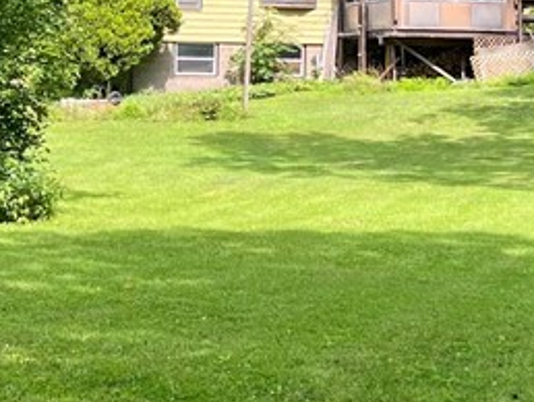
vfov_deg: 13.9
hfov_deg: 19.0
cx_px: 199
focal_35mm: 103
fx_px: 1590
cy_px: -90
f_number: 1.6
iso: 50
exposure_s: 1/742
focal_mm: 5.1
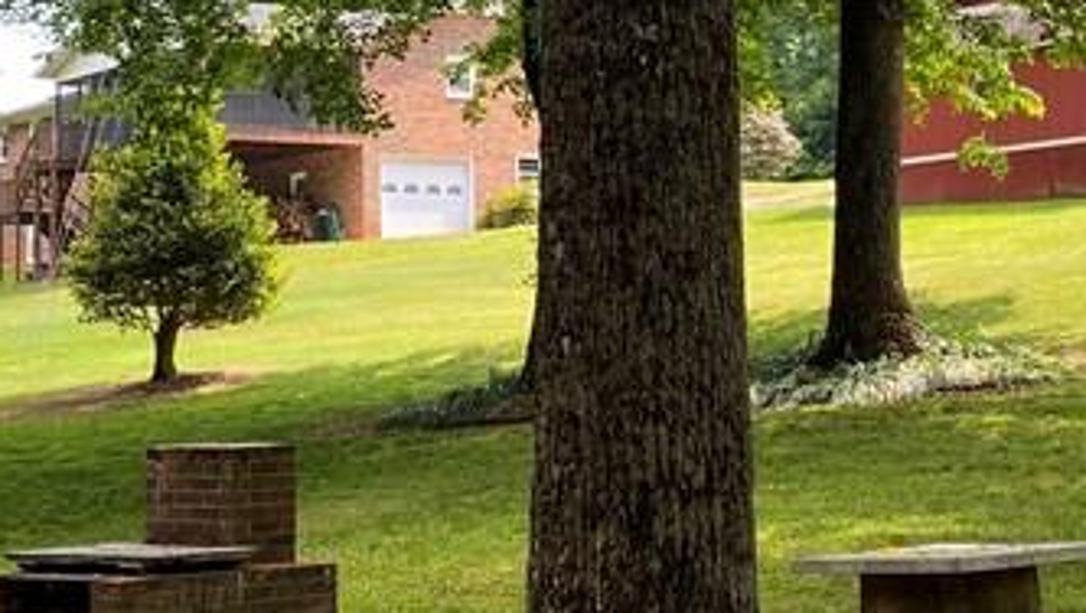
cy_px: 72
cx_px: 538
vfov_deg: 13.8
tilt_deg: +7.5
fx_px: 2507
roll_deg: +1.2
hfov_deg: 24.4
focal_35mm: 87
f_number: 1.8
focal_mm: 4.25
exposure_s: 1/224
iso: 32
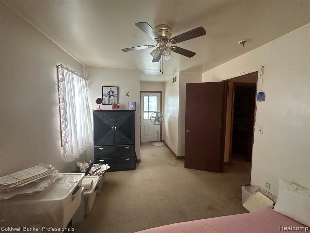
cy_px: 116
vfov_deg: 85.7
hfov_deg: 102.1
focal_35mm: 14
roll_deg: -0.6
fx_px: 125
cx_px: 155
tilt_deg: -3.5
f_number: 2.2
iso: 320
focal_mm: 2.22
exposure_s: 1/99
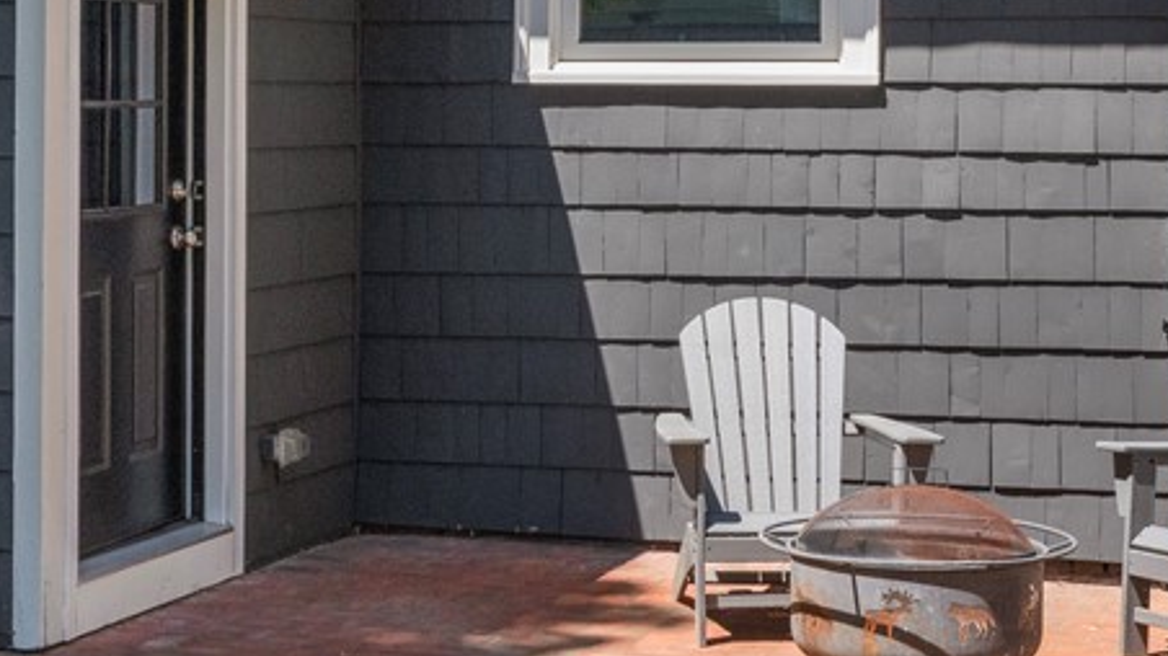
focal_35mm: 83
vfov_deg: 14.2
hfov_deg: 25.6
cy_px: -75
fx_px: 2570
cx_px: 646
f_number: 13
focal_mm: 22
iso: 400
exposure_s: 1/320
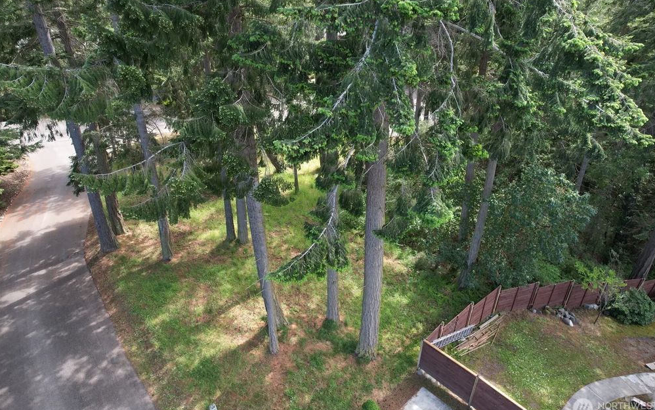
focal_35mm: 23
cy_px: 199
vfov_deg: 53.0
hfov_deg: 77.1
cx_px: 333
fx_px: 411
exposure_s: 1/200
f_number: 2.8
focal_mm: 8.38
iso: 100
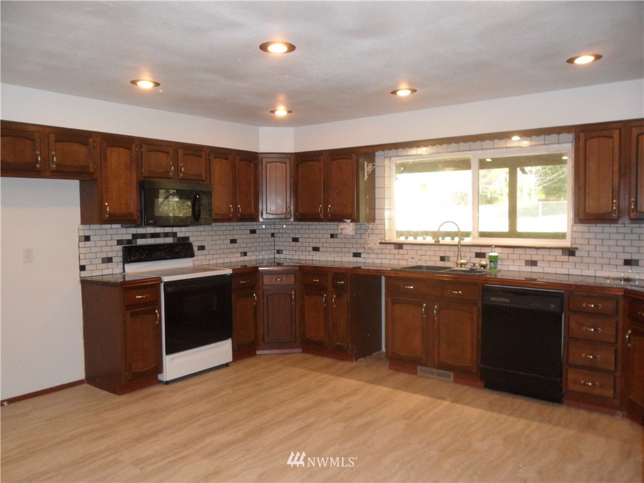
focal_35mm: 27
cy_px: 242
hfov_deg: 65.3
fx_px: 502
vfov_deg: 51.4
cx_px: 322
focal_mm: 4.9
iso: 400
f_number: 3.5
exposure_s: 1/45
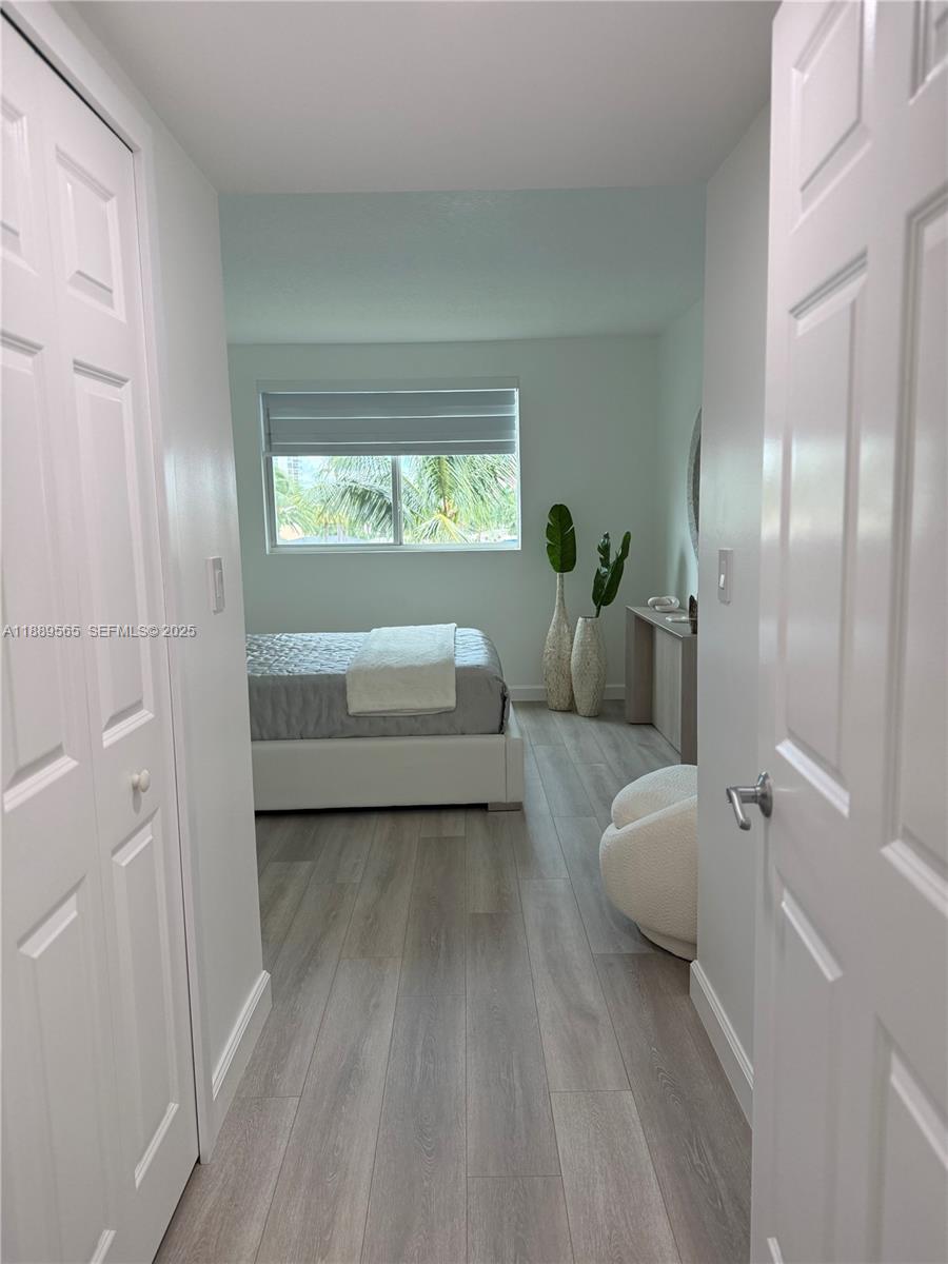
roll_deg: +0.4
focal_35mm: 24
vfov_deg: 71.6
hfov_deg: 56.8
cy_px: 632
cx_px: 474
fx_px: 876
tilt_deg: -5.7
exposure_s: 1/240
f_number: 1.78
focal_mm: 6.76
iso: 160
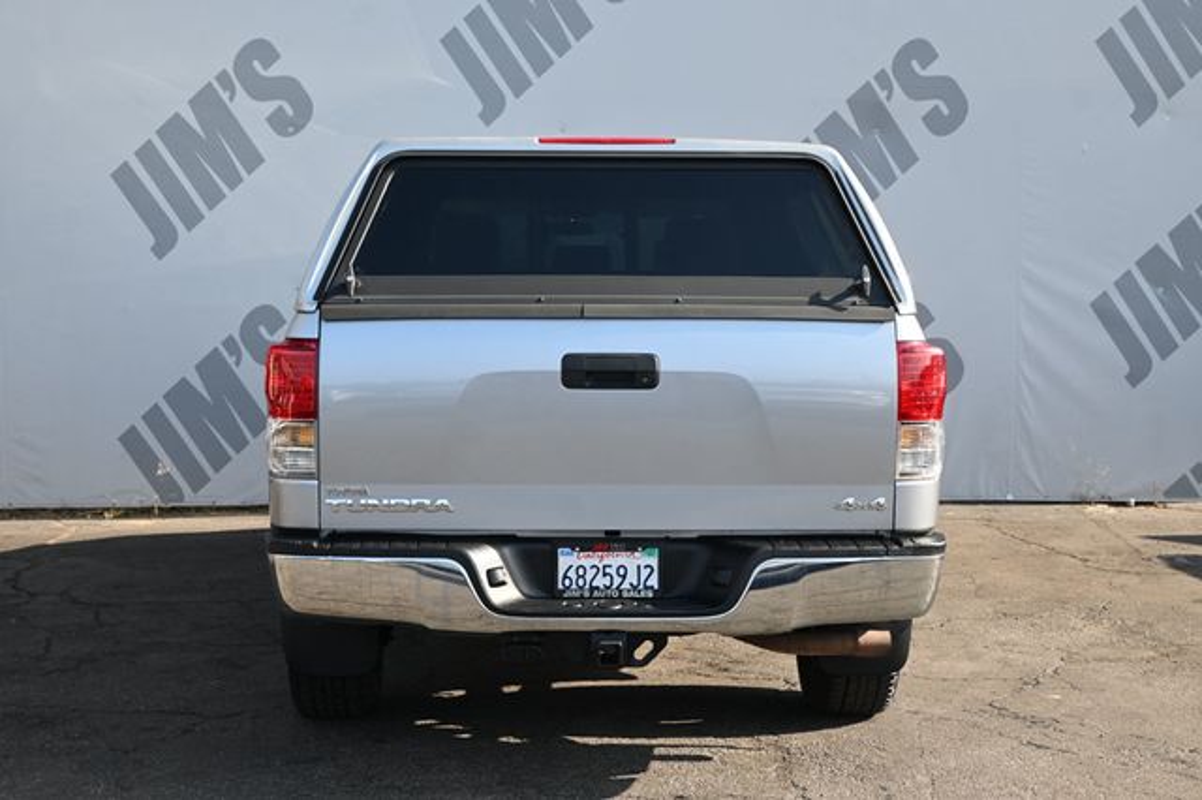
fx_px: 1852
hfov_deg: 36.0
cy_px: 400
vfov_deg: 24.4
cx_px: 601
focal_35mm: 56
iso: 220
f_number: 5.3
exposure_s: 1/250
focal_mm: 37
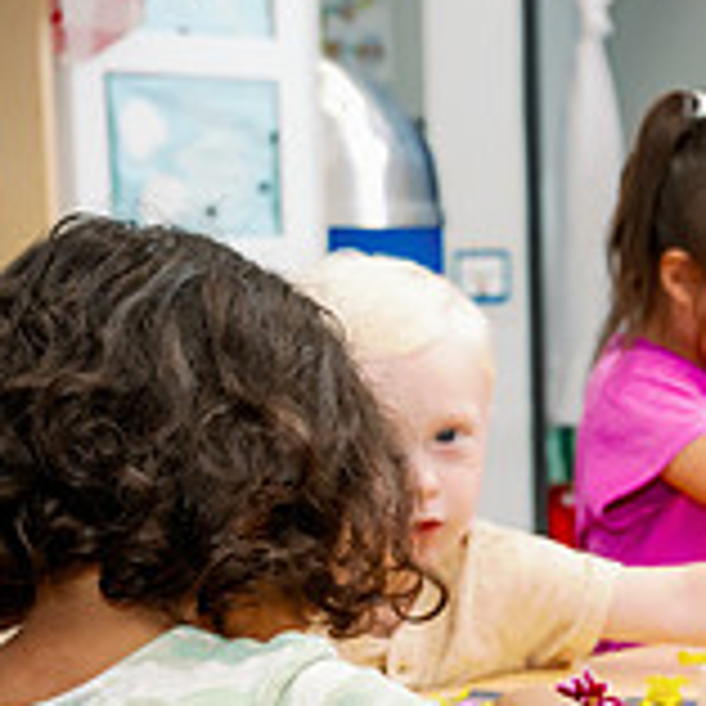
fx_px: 2746
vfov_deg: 14.5
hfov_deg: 13.3
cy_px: 591
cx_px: 1246
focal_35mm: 119
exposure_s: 1/125
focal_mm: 38
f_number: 5
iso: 800
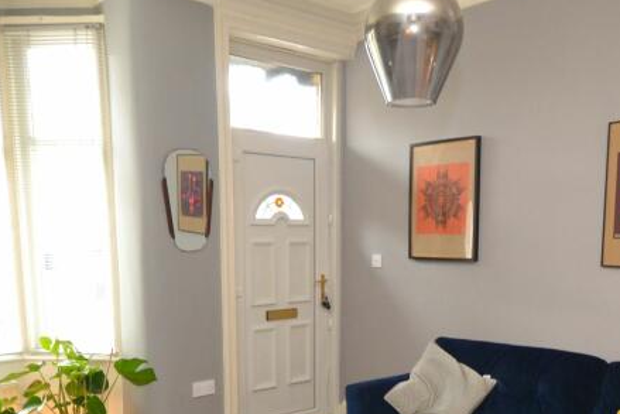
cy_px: 324
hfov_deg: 54.1
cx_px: 370
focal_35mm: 35
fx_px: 603
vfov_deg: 36.7
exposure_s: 1/60
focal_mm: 10
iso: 1400
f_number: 3.5
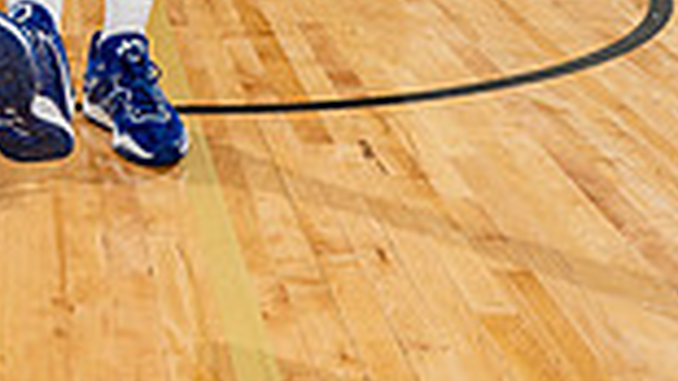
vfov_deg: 11.0
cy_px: -517
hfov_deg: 22.4
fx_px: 1689
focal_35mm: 94
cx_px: 144
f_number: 8
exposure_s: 1/250
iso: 250
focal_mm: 31
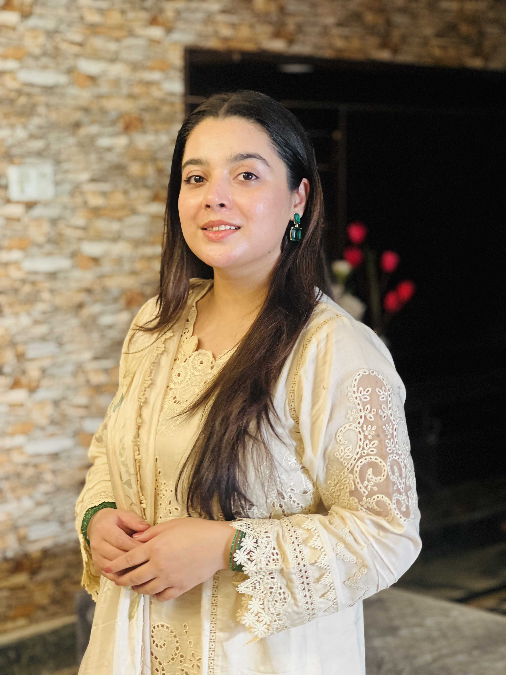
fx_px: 1501
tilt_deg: -4.4
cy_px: 338
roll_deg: +0.9
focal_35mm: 77
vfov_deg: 25.3
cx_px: 253
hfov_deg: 19.1
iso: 400
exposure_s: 1/14
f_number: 2.8
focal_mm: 9
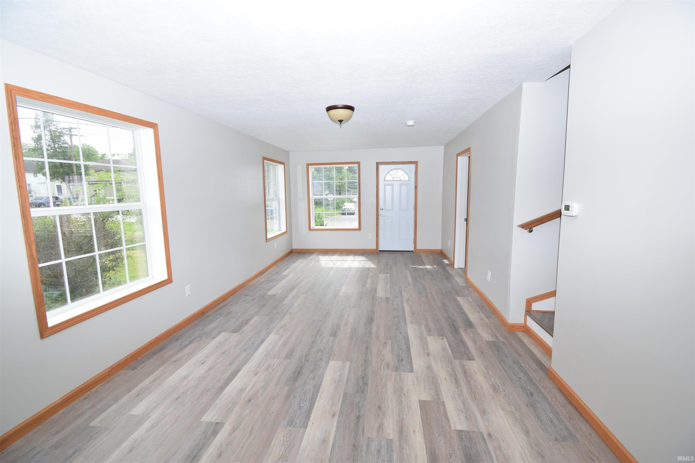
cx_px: 348
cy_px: 232
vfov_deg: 77.3
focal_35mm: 15
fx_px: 290
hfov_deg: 100.4
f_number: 7.1
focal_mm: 10
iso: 400
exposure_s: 1/200
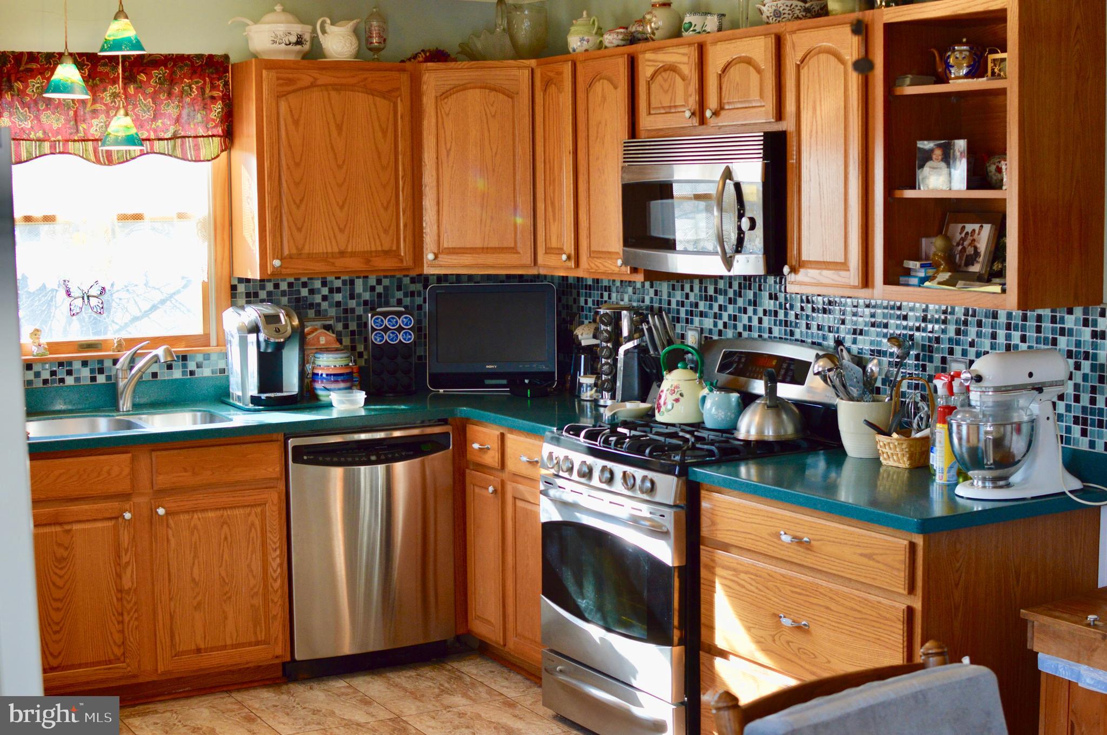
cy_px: 368
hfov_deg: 37.9
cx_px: 554
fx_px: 1613
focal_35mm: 52
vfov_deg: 25.7
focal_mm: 35
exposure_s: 1/100
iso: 400
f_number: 5
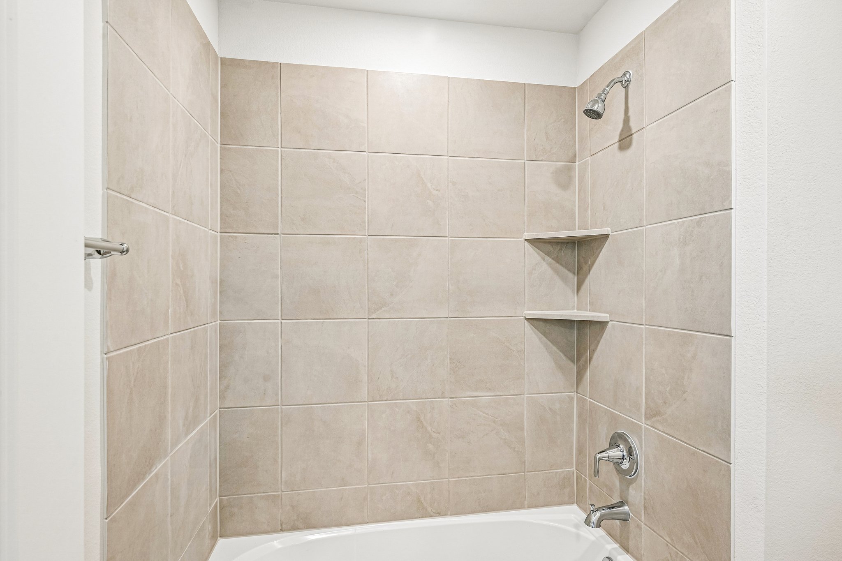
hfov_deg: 90.0
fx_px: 421
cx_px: 421
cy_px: 280
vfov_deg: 67.4
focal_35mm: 18
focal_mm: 18
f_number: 8
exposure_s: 1/13
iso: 400
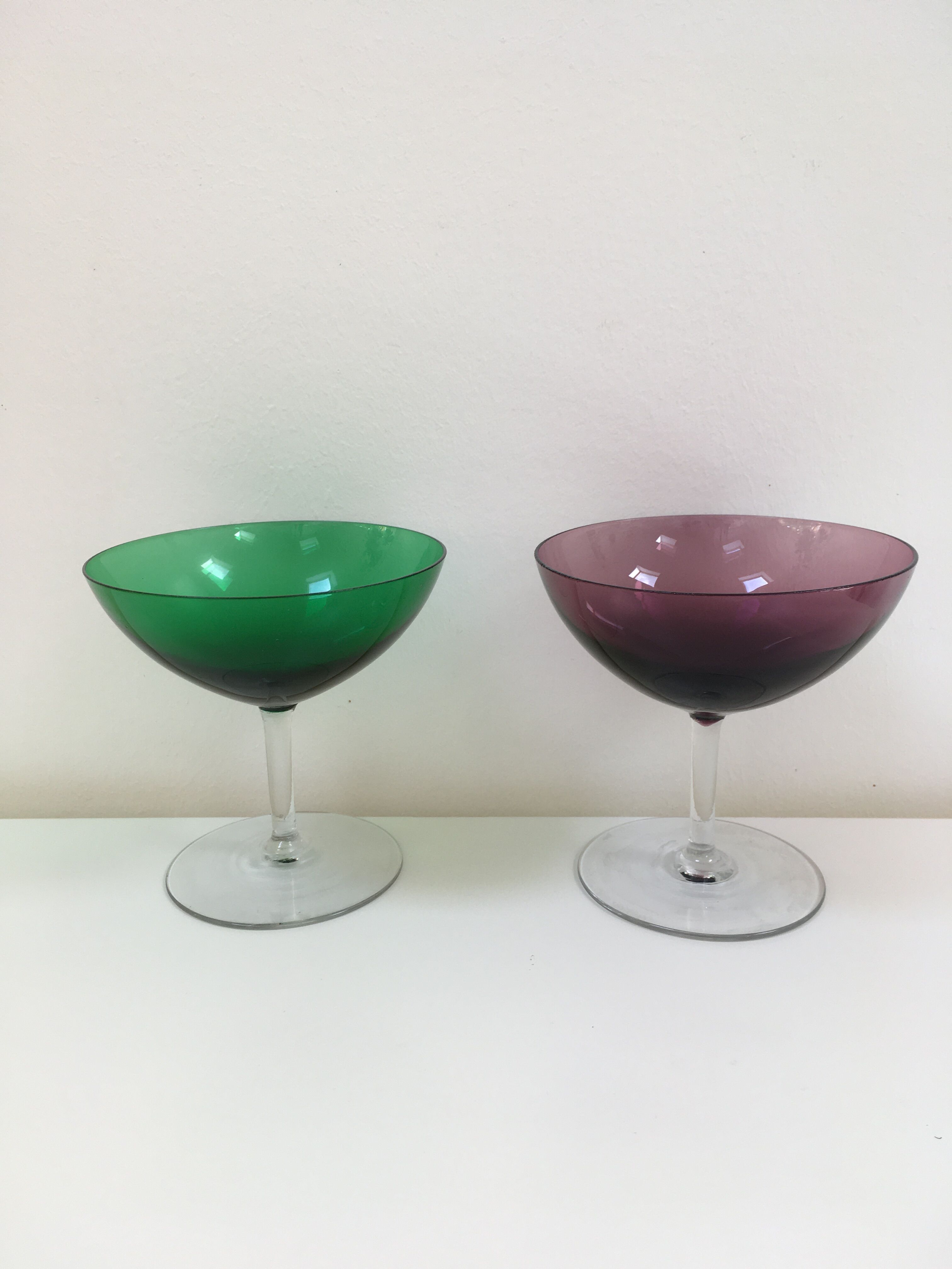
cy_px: 634
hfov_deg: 48.2
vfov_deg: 61.7
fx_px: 1063
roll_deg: +0.6
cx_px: 476
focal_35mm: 29
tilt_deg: -17.6
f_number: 2.2
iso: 32
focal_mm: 4.15
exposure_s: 1/120
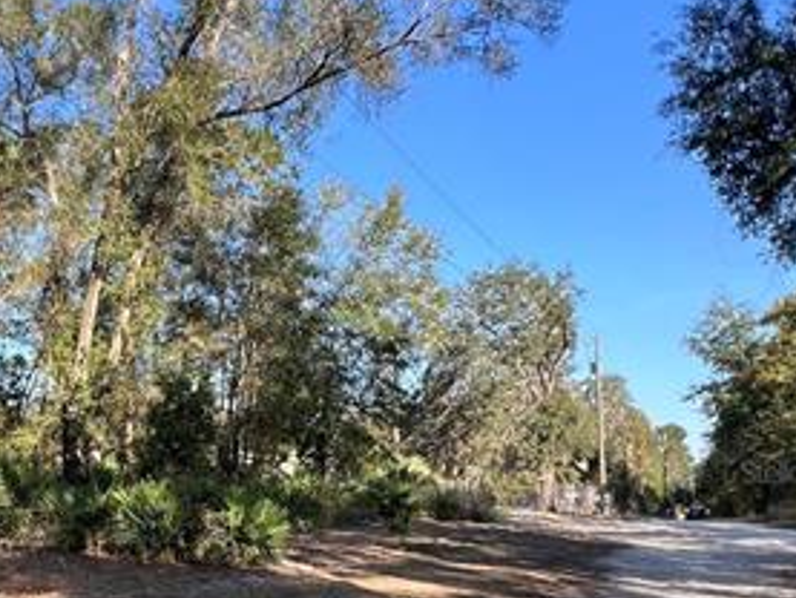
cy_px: 472
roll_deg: -0.2
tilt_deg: +1.2
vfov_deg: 38.3
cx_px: 43
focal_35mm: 36
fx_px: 828
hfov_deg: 45.3
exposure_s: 1/258
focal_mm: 1.57
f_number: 1.8
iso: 32
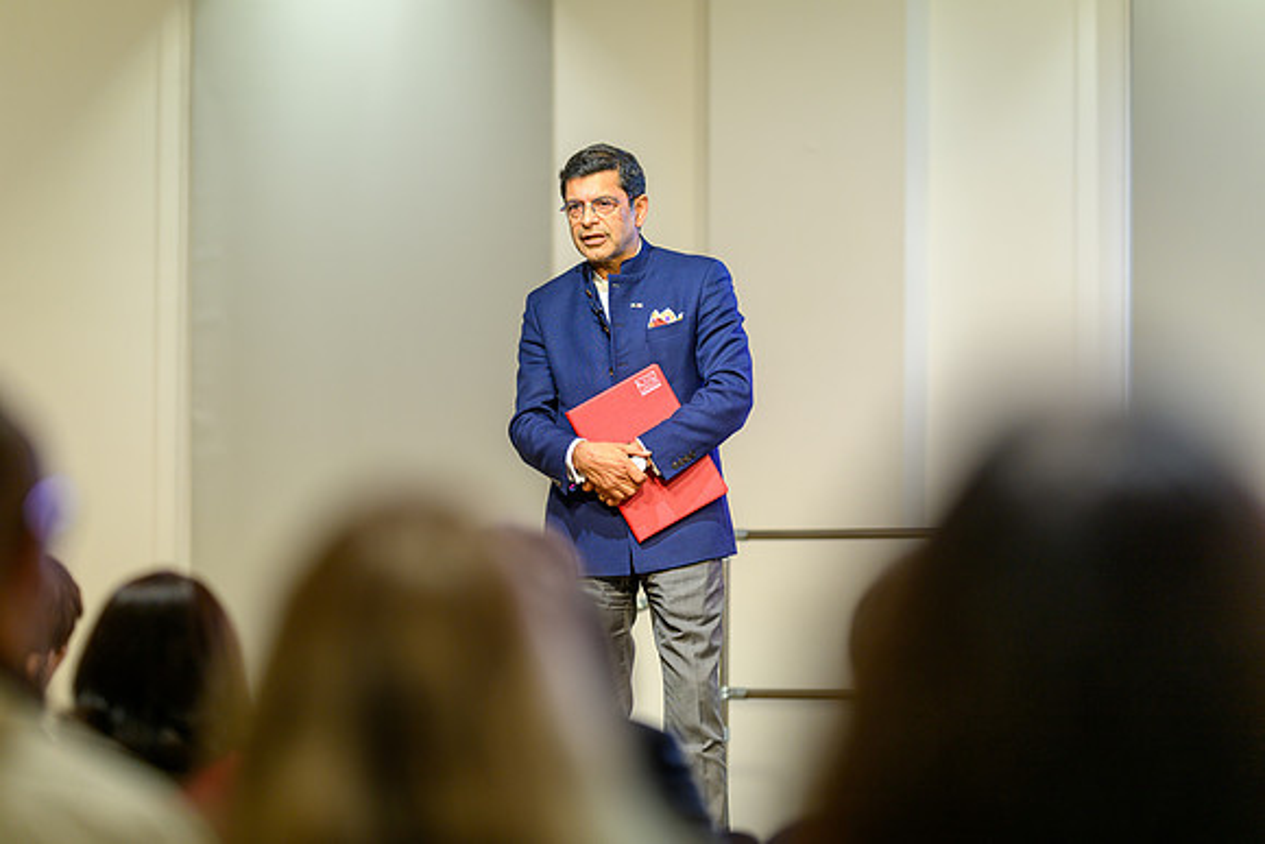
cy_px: 422
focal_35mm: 135
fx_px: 4762
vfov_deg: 10.1
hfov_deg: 15.1
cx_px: 632
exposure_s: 1/160
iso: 250
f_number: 1.8
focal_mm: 135
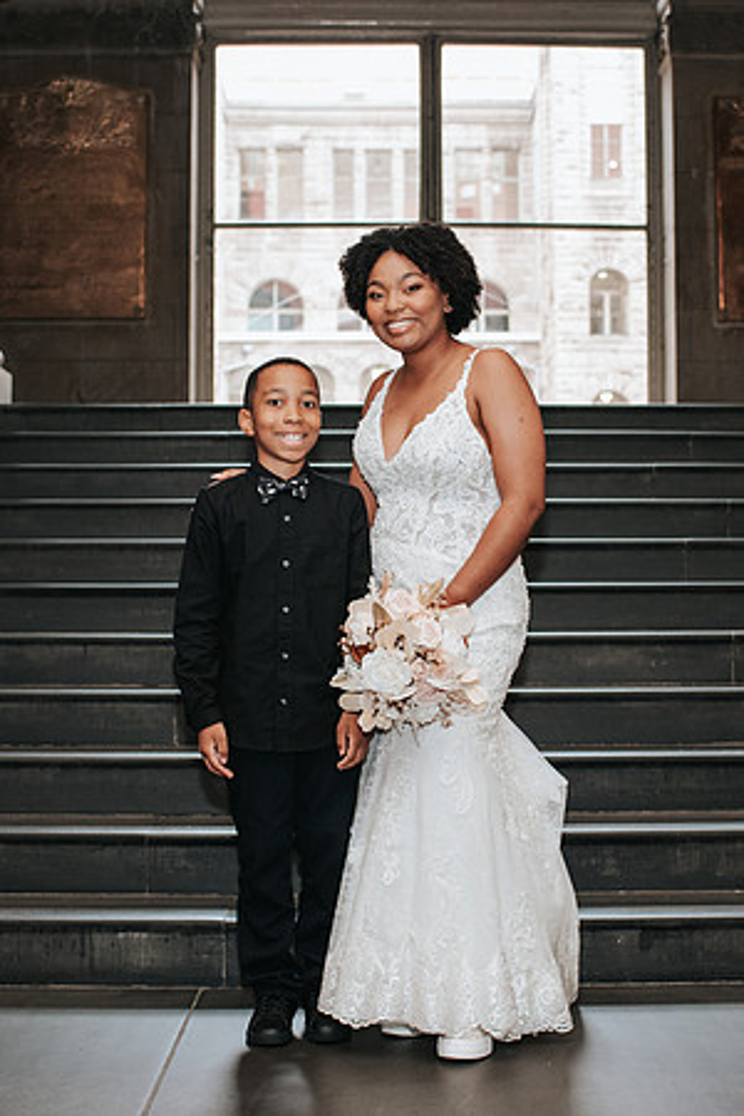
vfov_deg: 37.4
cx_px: 396
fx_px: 1647
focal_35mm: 53
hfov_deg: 25.5
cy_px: 558
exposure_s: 1/125
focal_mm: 35
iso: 1000
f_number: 3.2
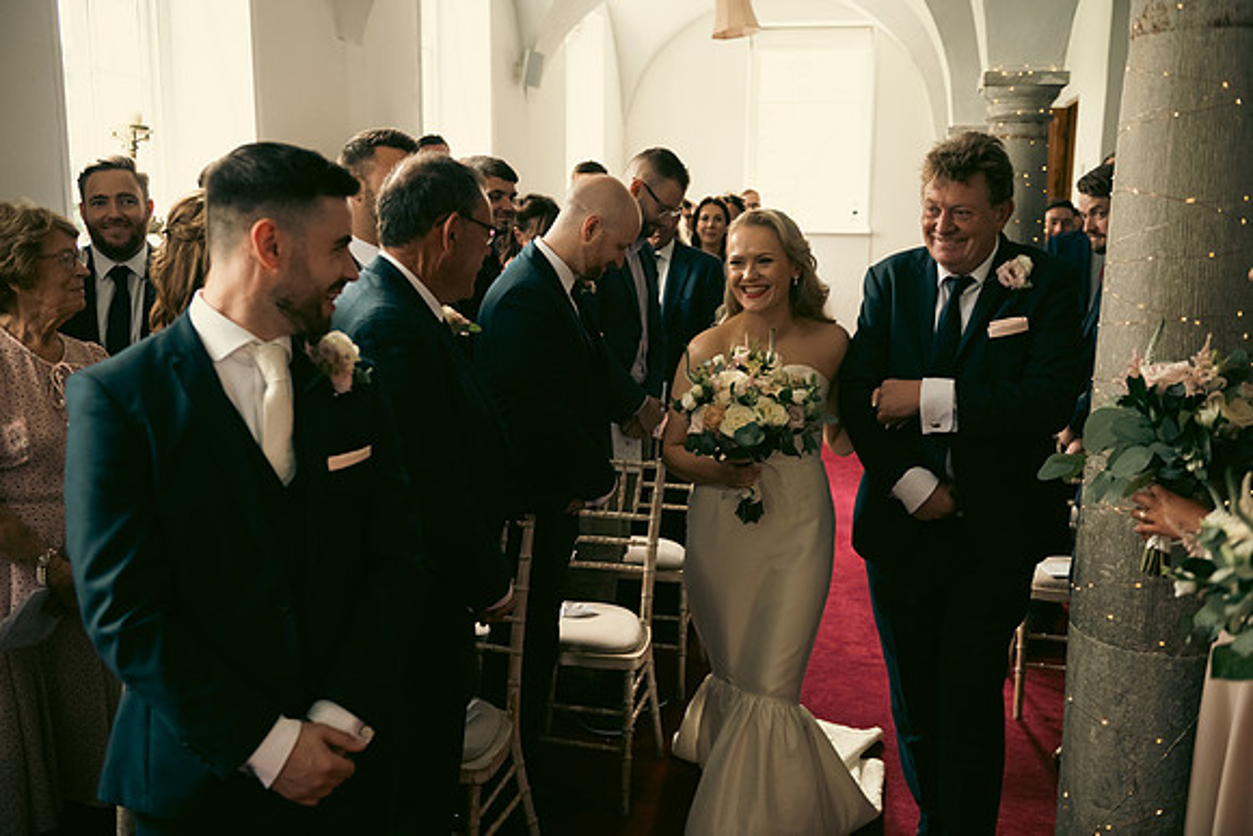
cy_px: 418
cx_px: 626
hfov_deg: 54.4
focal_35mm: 35
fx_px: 1218
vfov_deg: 37.9
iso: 800
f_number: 3.5
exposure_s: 1/160
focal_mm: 35
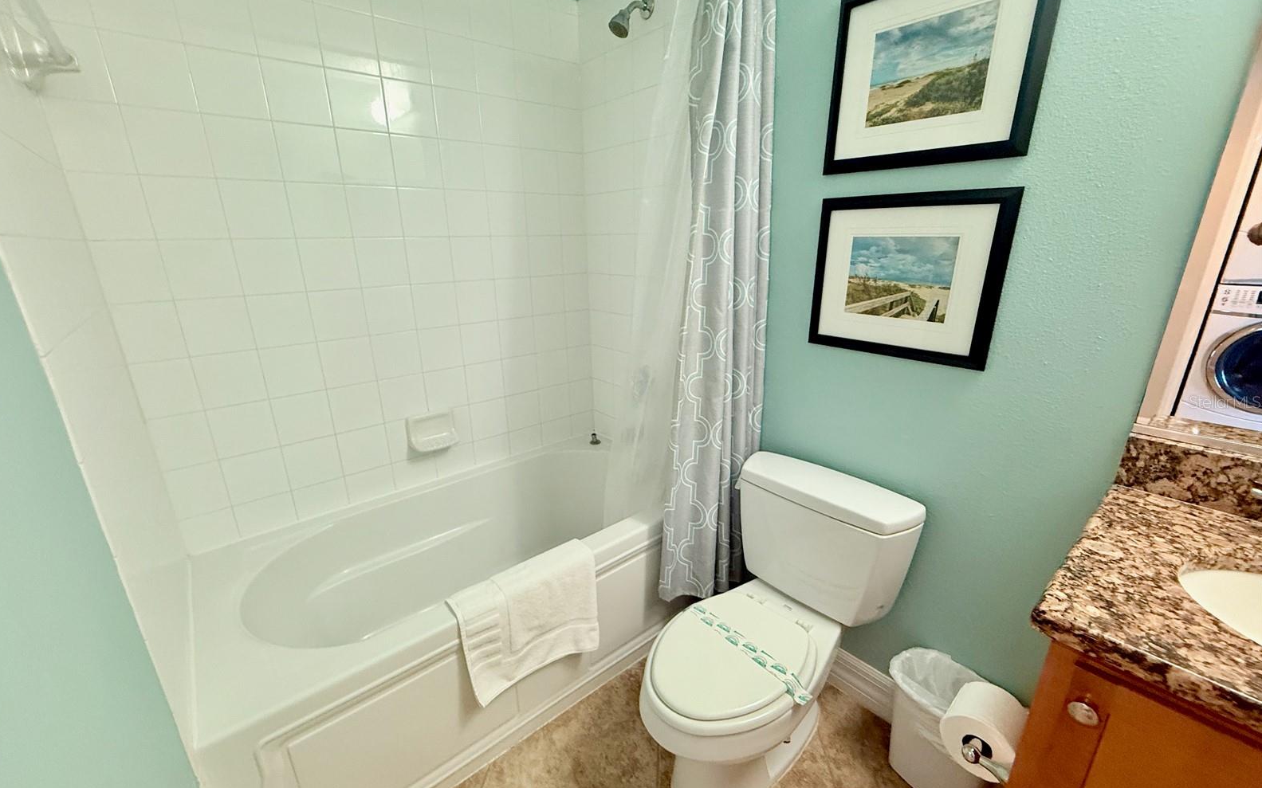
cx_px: 627
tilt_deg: -17.6
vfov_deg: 74.8
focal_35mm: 15
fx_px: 516
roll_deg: +1.5
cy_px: 402
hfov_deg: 101.5
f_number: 2.2
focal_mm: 2.22
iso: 400
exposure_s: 1/60
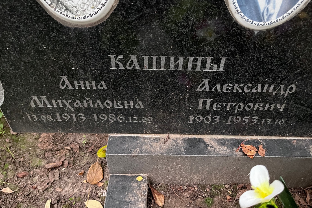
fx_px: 243
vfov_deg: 46.3
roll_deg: -2.1
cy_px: 89
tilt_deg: -39.1
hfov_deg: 65.5
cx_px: 158
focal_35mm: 28
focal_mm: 5.1
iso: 500
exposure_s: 1/54
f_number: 1.6
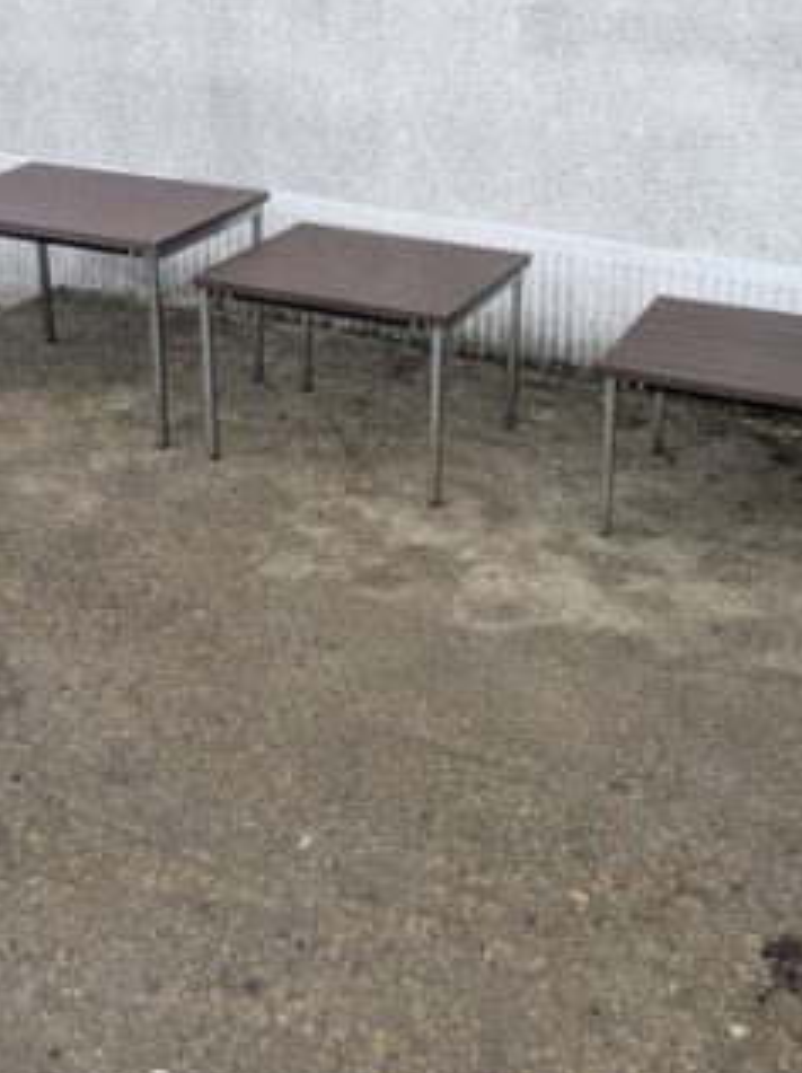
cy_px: 311
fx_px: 1486
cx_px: 440
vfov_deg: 39.0
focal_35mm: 48
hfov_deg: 30.2
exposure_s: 1/312
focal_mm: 5.43
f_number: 1.89
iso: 136
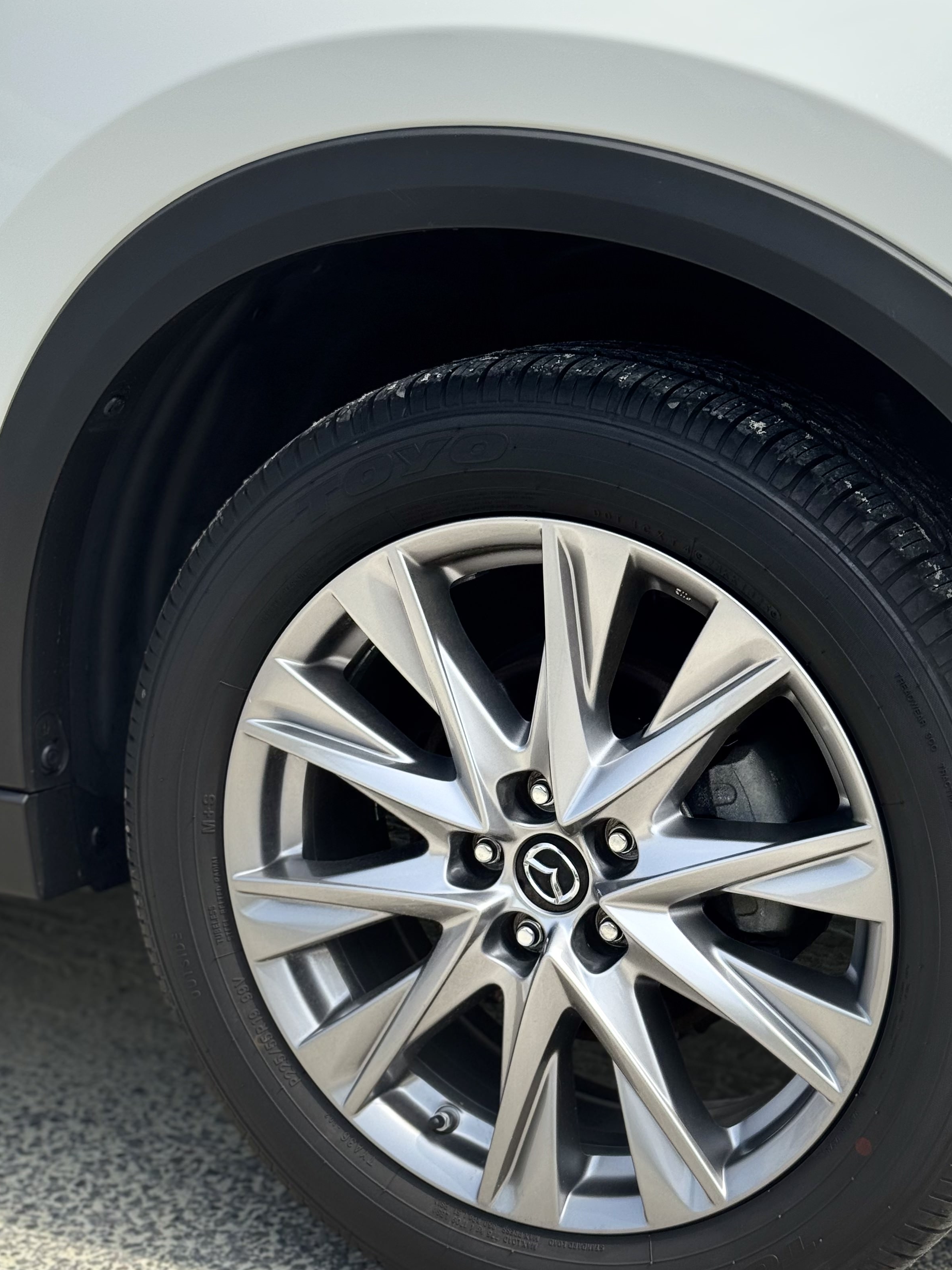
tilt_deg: -12.2
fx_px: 2237
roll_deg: +0.5
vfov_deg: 31.7
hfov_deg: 24.0
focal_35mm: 61
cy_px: 658
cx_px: 597
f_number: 1.78
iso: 64
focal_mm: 6.76
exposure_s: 1/3817
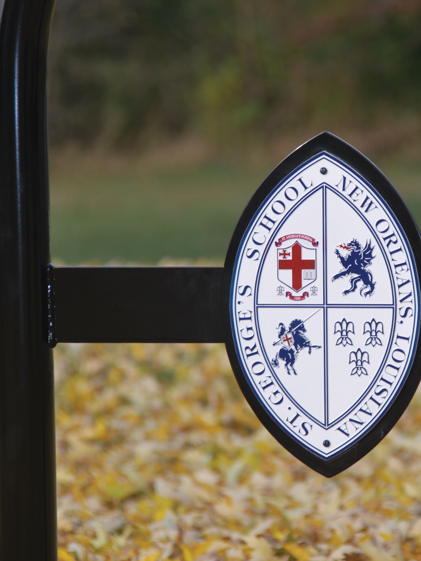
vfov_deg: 5.9
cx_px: 325
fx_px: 5427
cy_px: 281
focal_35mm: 335
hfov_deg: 4.4
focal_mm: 155
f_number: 6
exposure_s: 1/160
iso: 100
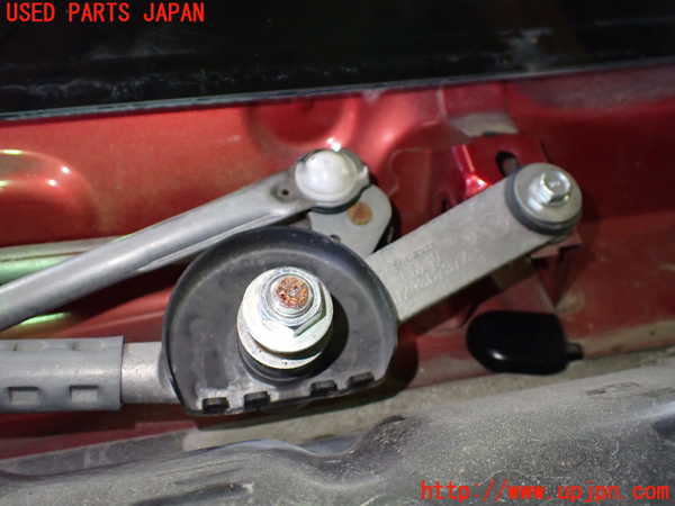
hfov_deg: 60.0
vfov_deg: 46.8
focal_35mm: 30
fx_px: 585
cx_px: 338
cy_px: 253
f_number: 2.3
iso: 800
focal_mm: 5.4
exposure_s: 1/100
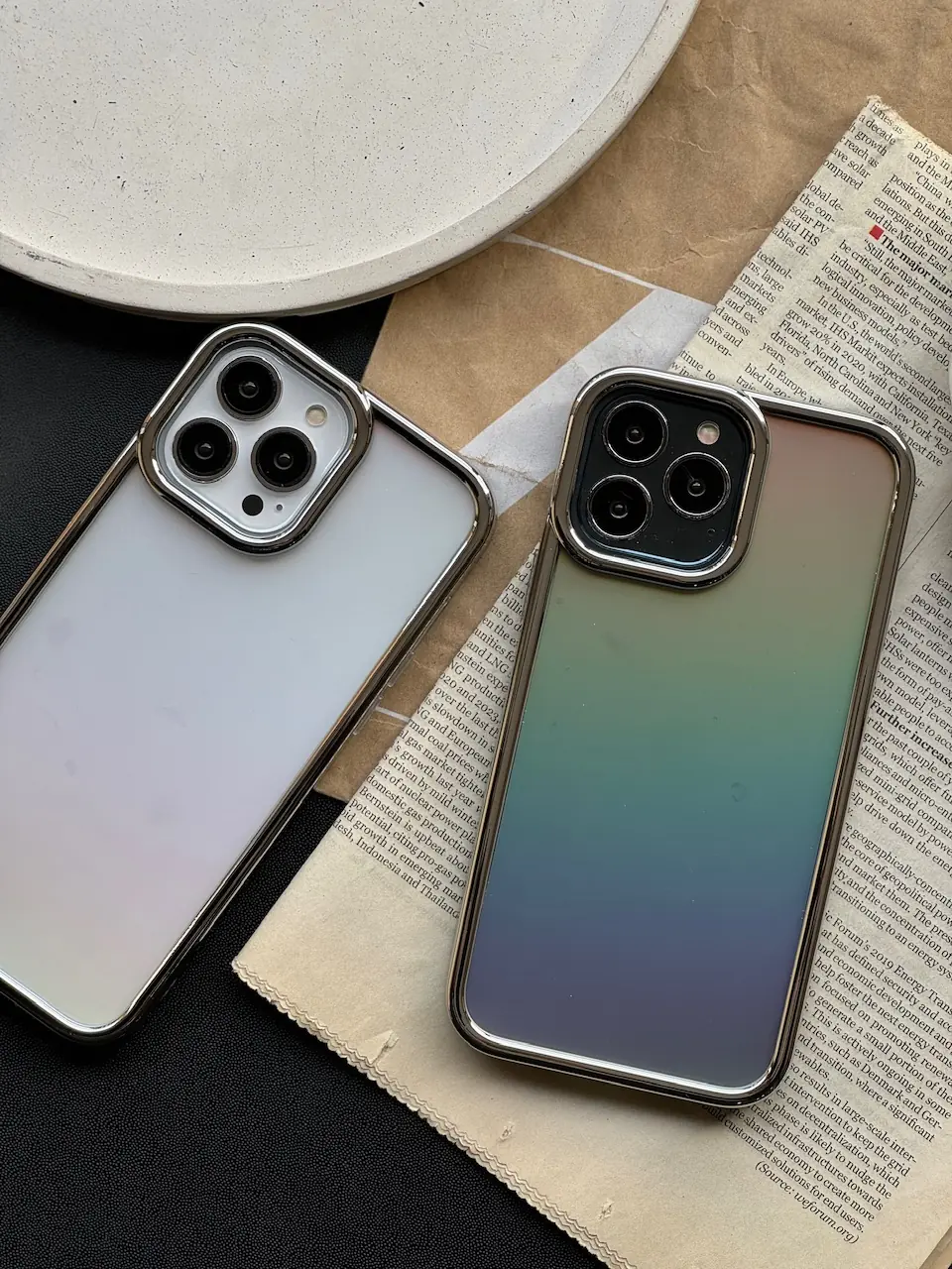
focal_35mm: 77
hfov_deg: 19.1
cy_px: 634
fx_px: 2824
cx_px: 476
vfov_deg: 25.3
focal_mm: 9
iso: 25
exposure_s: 1/99
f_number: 2.8
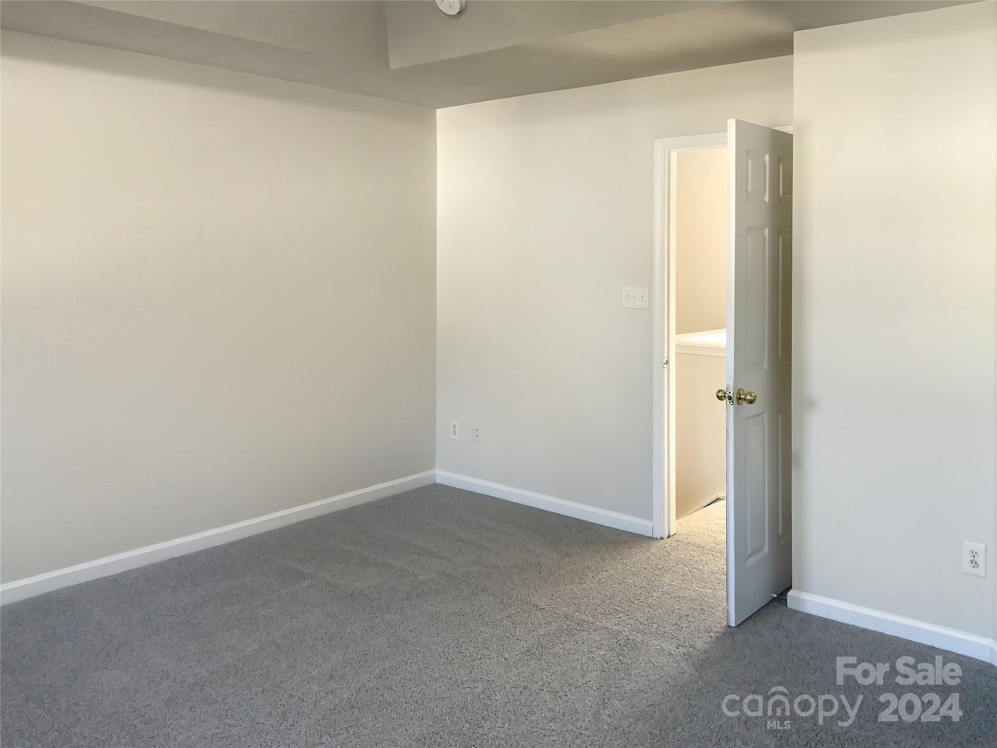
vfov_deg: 48.2
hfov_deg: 61.7
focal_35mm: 29
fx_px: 835
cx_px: 498
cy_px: 374
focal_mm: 3
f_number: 1.8
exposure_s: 1/60
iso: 40
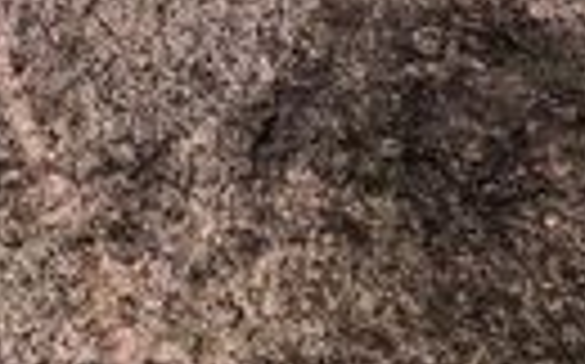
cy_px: -485
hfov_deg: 11.4
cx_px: 544
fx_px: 2915
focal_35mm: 183
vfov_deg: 6.8
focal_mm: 3.99
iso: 40
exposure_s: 1/120
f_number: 1.8
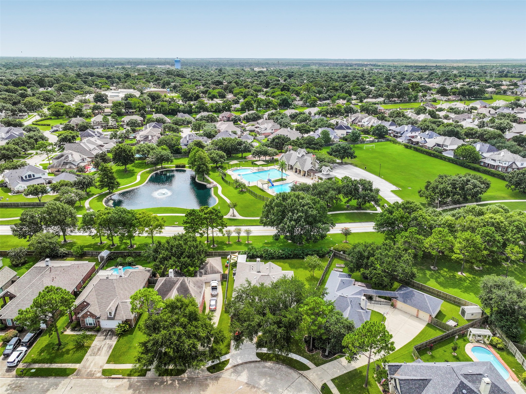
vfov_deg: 56.8
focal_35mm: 24
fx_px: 365
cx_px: 263
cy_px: 197
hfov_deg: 71.6
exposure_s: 1/60
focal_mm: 12.29
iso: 100
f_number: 4
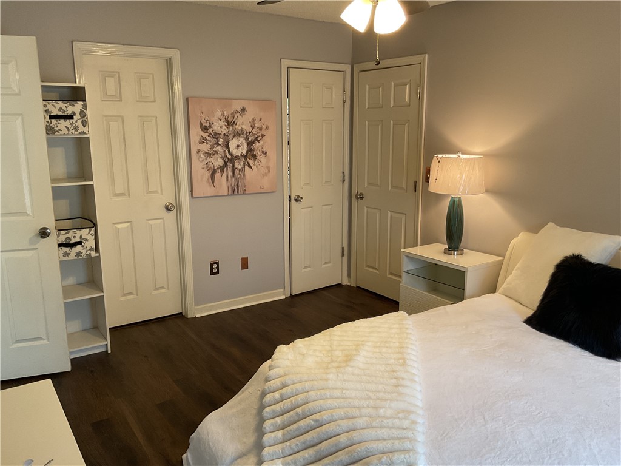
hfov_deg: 61.7
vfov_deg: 48.2
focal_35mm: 29
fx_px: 520
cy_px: 233
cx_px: 310
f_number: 1.8
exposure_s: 1/60
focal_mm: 3
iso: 80
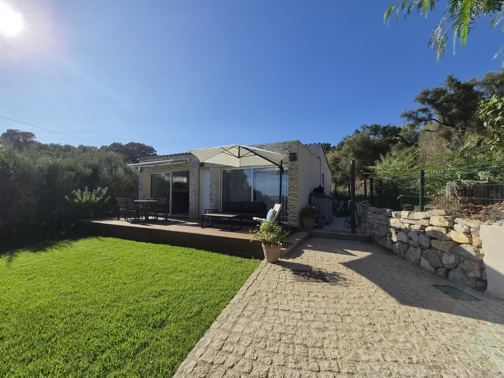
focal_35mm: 13
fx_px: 189
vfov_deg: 89.9
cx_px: 252
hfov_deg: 106.2
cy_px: 189
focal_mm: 2.2
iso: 100
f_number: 2.2
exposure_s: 1/6976
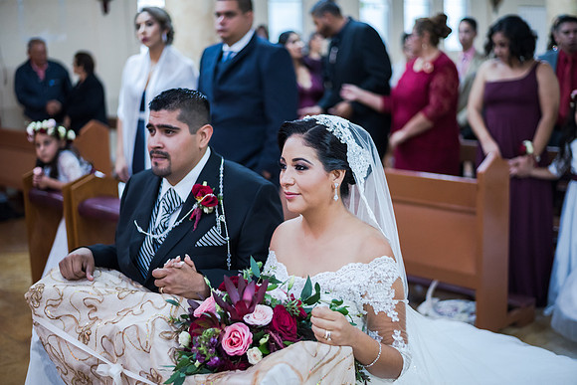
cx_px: 288
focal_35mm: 50
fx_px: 802
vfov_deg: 27.0
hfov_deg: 39.6
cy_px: 192
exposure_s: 1/200
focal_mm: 50
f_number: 1.8
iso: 1600
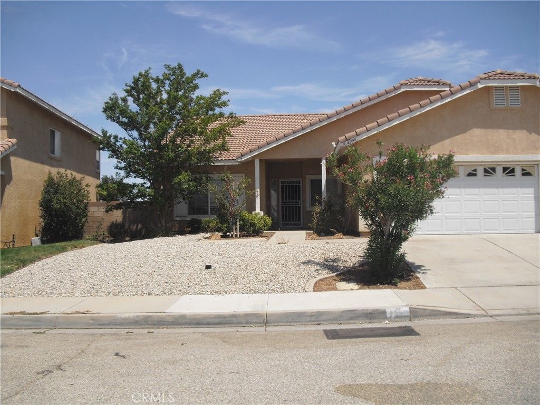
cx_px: 270
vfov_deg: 39.7
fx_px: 562
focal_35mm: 36
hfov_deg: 51.4
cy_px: 202
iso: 64
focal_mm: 6.3
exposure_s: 1/160
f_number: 7.8
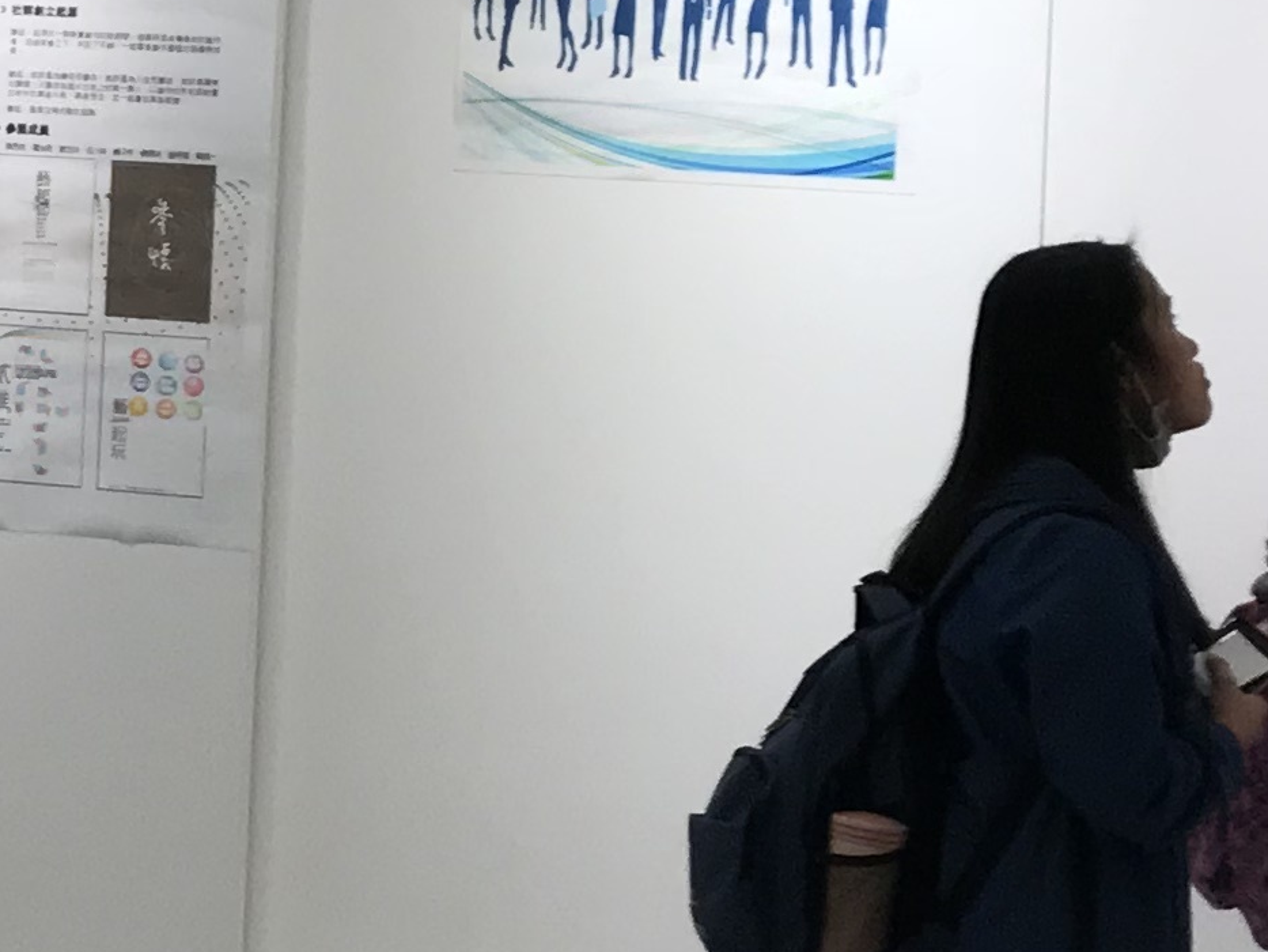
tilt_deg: +2.0
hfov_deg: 15.4
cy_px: 34
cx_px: -416
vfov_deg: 12.1
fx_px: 4433
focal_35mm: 121
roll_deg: -3.7
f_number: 1.8
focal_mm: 3.99
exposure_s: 1/120
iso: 40
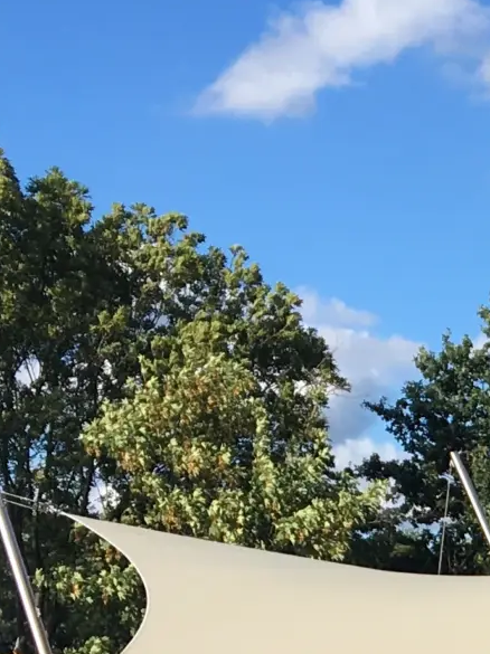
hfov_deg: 10.7
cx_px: 974
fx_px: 2400
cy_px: 800
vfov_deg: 15.0
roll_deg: -1.2
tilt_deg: -0.9
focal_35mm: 127
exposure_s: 1/1183
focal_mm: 4.15
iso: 25
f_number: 2.2
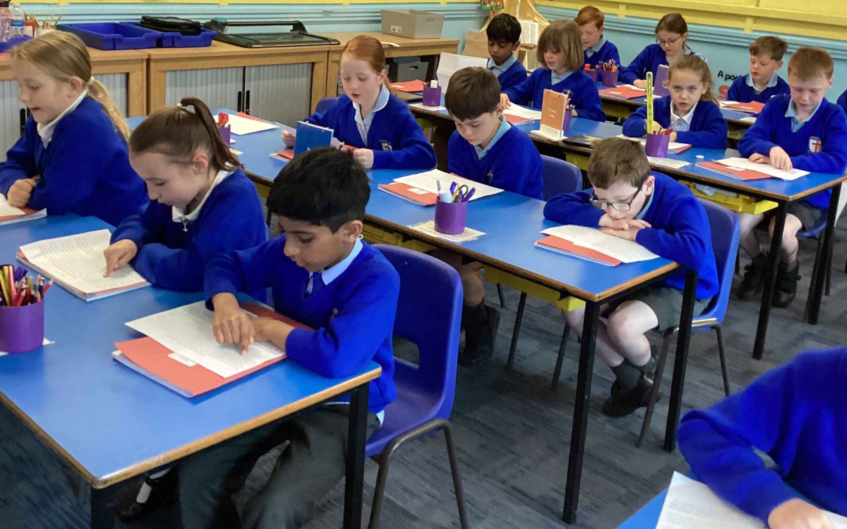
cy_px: 155
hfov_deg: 49.3
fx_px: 923
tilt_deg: -13.9
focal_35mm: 40
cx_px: 428
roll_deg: -4.1
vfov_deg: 31.6
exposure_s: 1/60
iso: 250
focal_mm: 3.3
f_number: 2.4
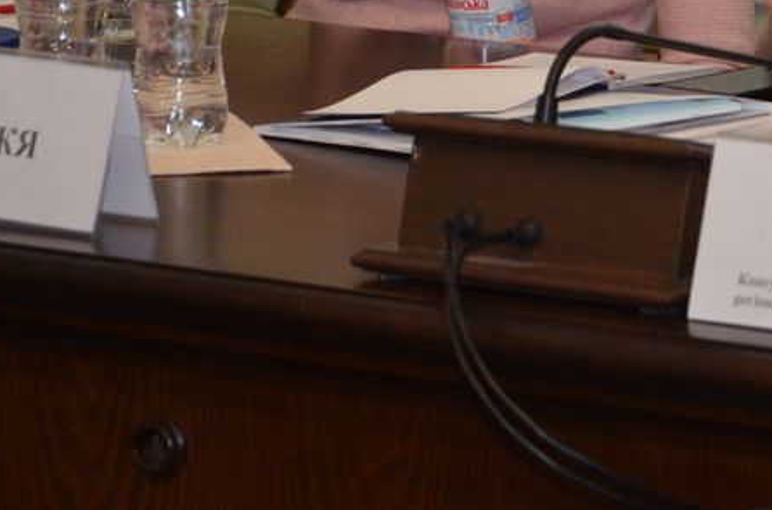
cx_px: 942
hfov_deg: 7.0
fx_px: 6246
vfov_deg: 4.7
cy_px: -229
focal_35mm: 292
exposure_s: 1/160
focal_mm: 62
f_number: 5.3
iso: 1250
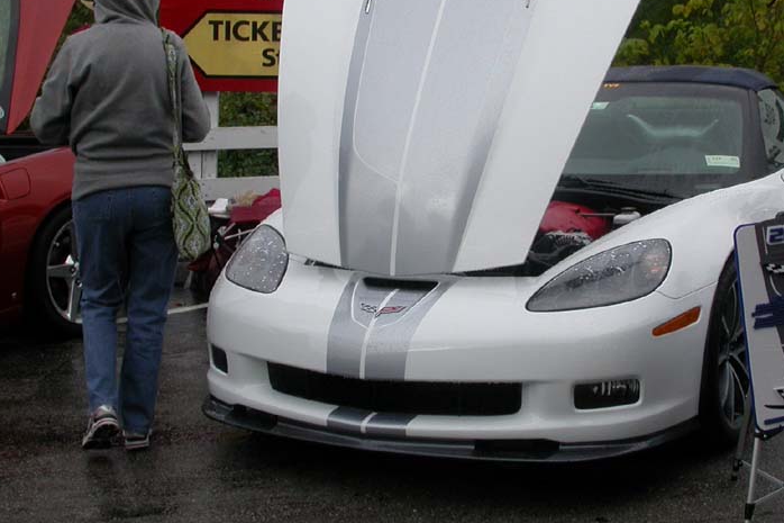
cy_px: 199
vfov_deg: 23.3
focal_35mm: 58
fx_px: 1263
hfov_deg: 34.4
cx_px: 467
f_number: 6.7
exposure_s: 1/231
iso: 100
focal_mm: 7.85
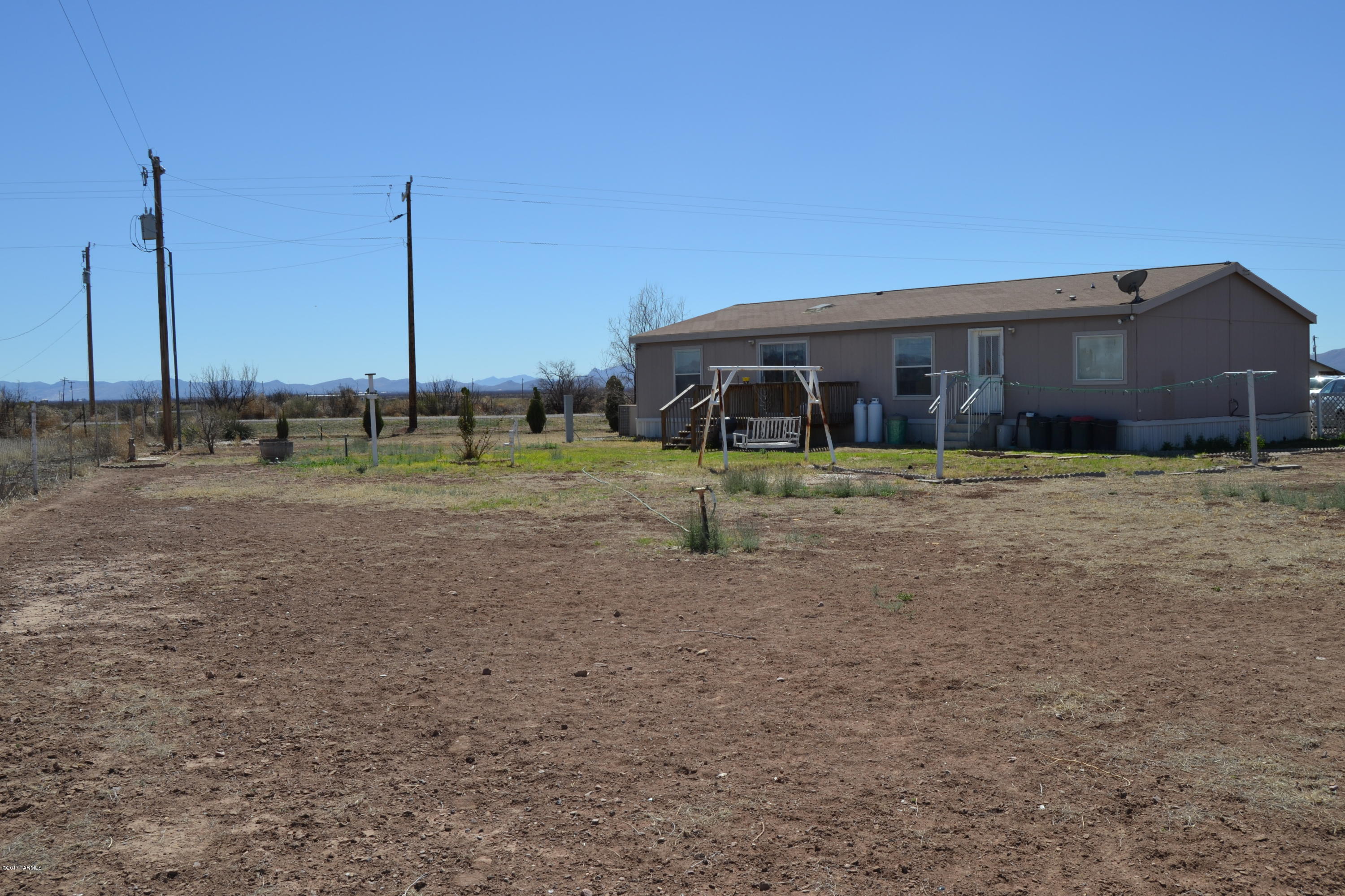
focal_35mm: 34
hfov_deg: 55.1
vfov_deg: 38.4
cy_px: 448
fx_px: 1289
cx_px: 672
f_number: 8
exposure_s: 1/250
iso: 100
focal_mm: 23
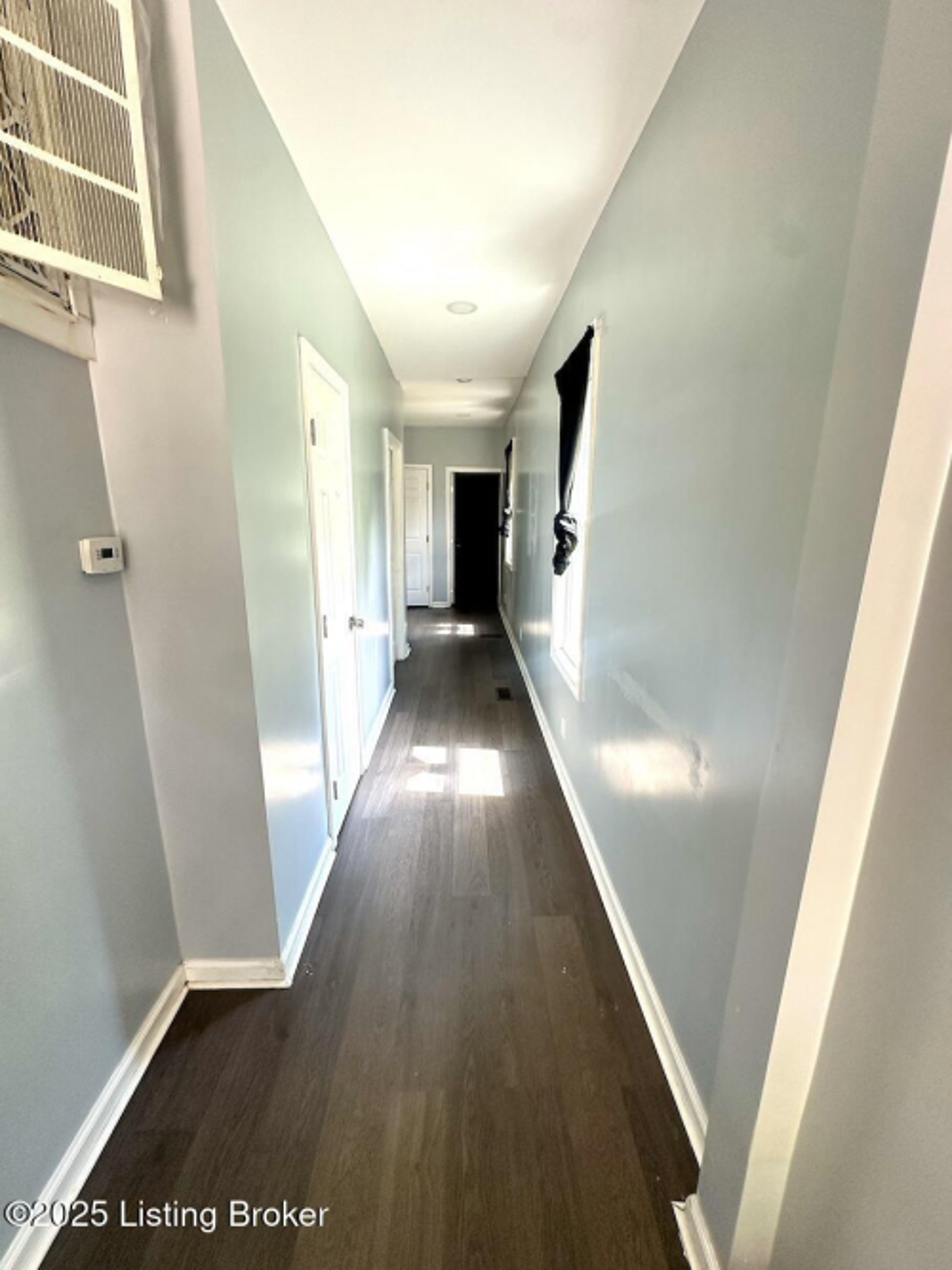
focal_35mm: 14
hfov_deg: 85.7
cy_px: 635
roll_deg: -0.2
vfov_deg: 102.1
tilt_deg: -11.5
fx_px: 514
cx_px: 476
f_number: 2.2
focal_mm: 2.22
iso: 160
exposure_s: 1/99
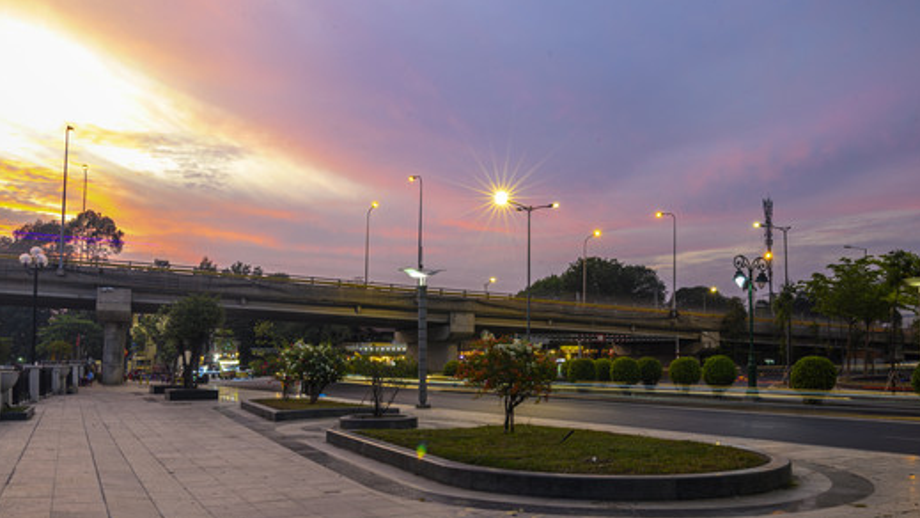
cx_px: 461
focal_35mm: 31
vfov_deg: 37.5
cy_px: 327
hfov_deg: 62.6
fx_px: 756
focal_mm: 24
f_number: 16
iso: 31
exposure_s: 20
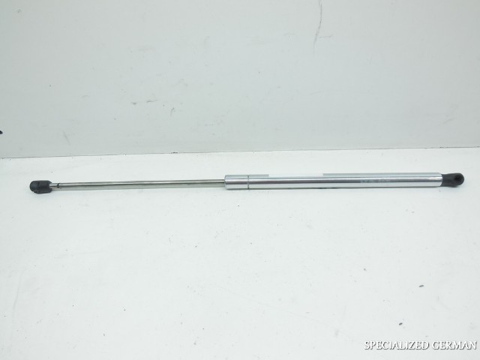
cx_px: 240
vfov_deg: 46.8
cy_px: 180
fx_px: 416
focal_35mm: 30
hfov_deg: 60.0
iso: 320
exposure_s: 1/250
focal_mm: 5.3
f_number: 3.2
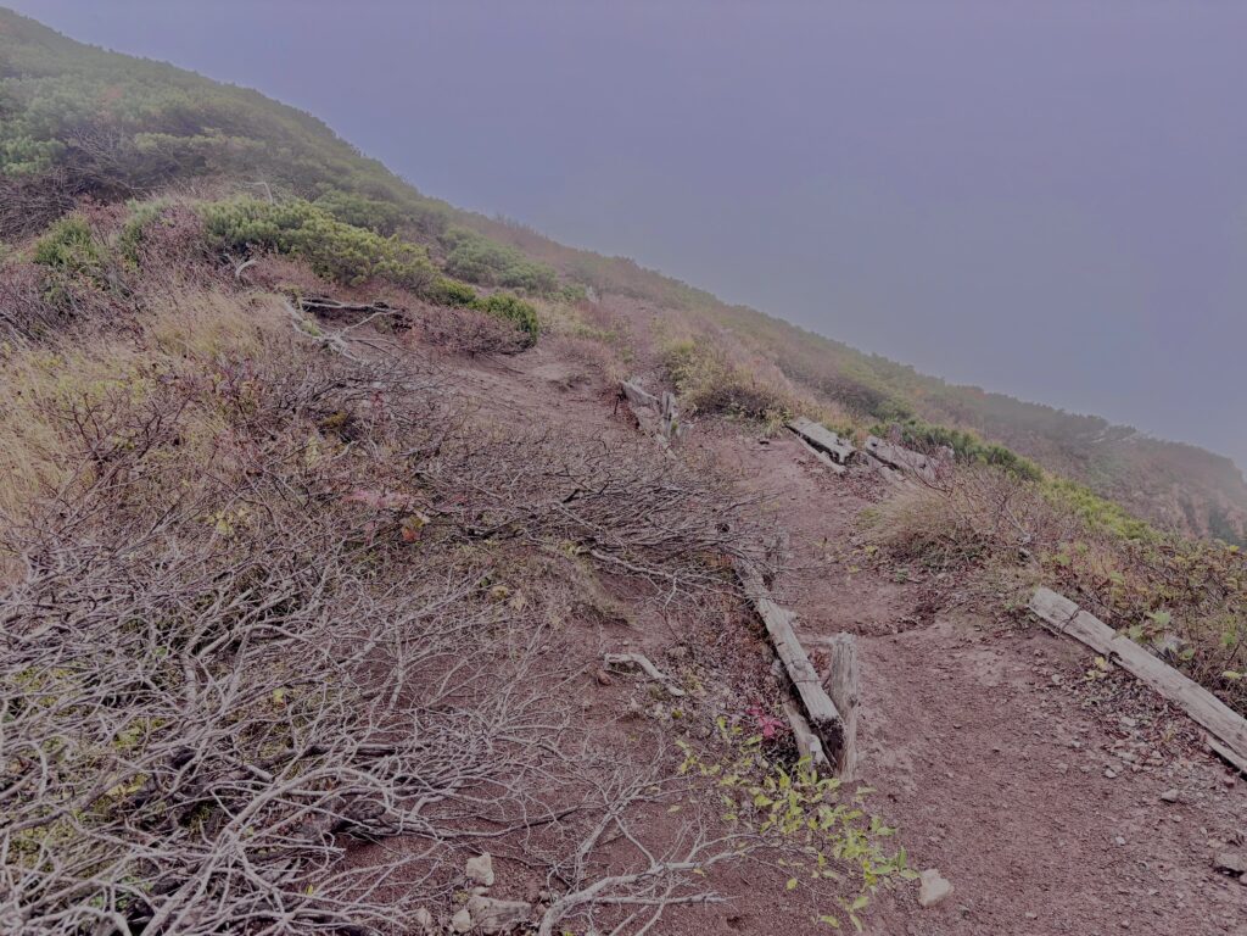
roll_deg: +6.6
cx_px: 624
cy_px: 468
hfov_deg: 67.3
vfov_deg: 53.1
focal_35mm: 26
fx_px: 937
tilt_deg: -14.4
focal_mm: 5.96
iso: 50
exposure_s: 1/1667
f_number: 1.6
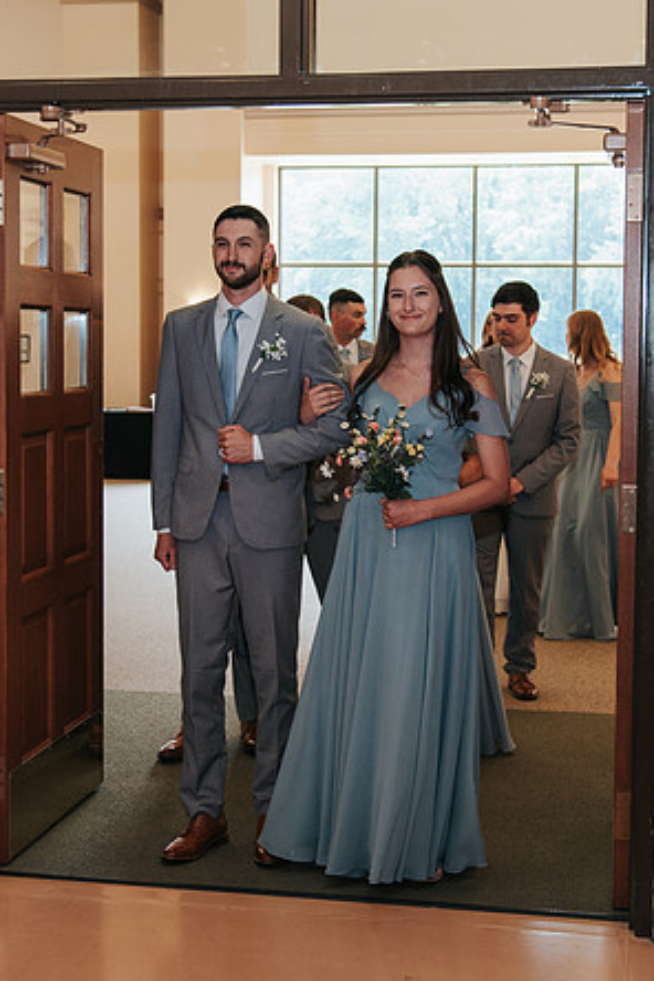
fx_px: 1689
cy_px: 439
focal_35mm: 62
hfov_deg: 21.9
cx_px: 348
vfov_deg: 32.4
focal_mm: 35
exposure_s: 1/200
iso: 900
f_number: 4
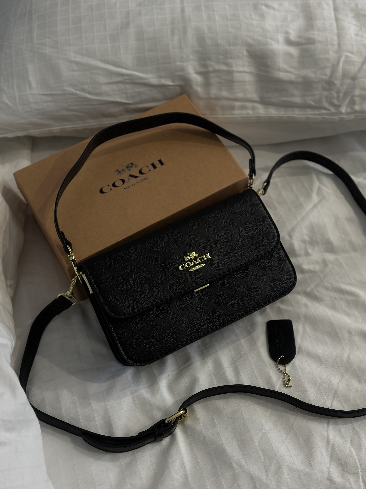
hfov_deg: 29.7
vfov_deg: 38.9
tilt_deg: -58.3
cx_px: 182
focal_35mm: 49
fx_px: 691
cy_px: 241
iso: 100
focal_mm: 6.86
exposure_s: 1/50
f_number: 1.78
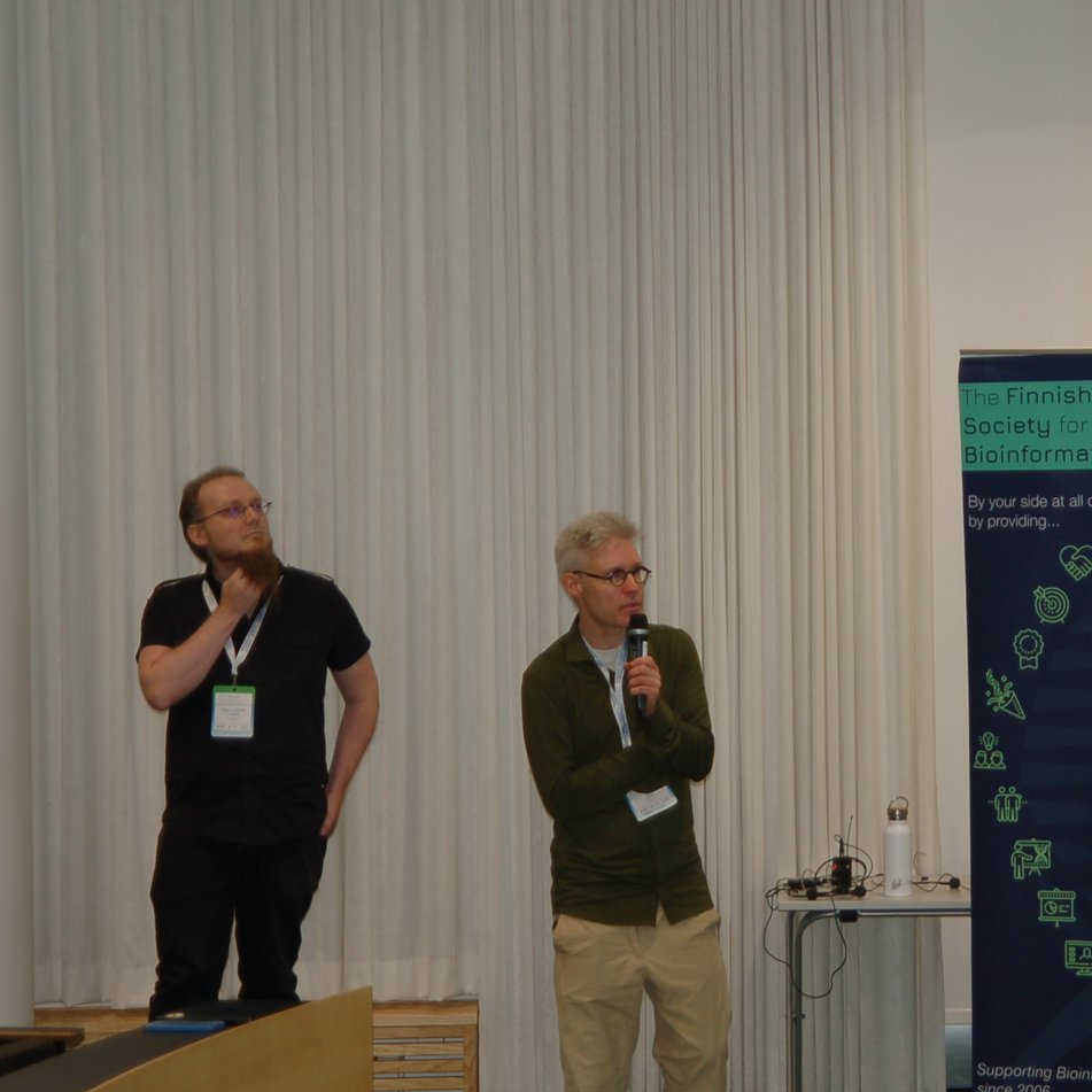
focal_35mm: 134
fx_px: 4783
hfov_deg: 13.0
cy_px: 552
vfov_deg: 13.0
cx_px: 872
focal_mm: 50
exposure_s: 1/60
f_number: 2.8
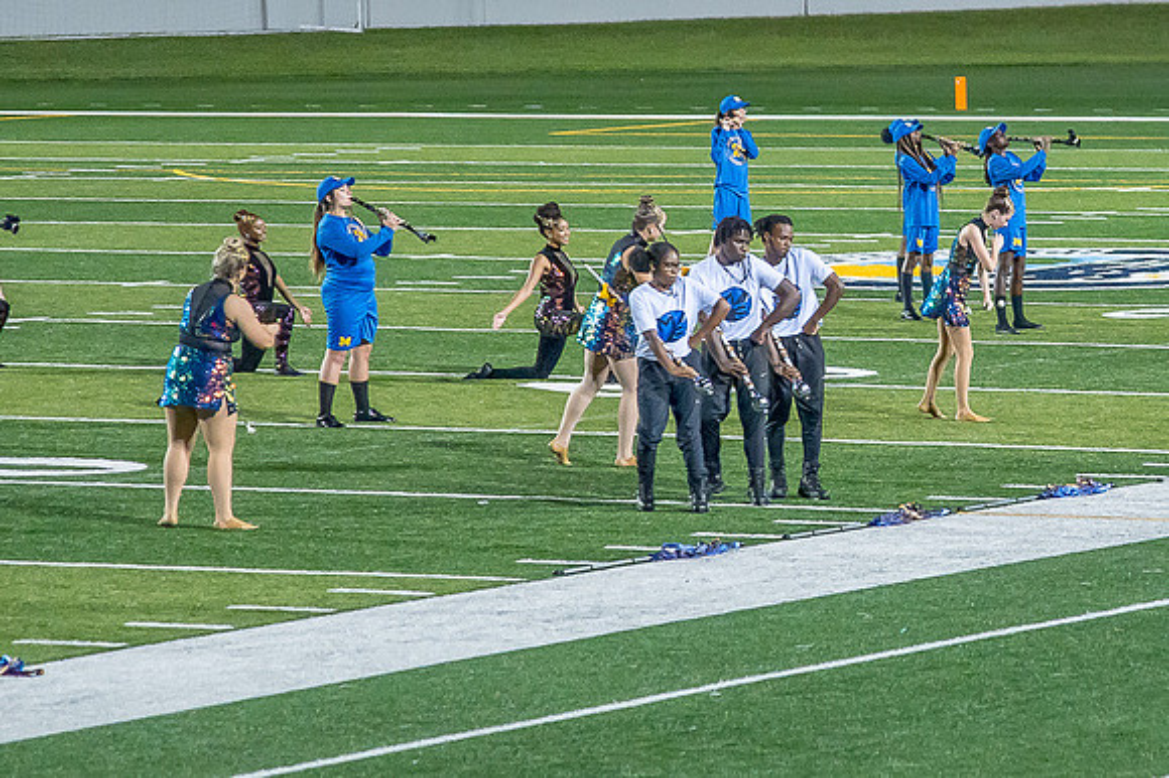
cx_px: 924
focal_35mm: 263
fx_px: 8545
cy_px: 241
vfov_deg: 5.2
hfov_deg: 7.8
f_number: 4
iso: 2000
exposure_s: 1/200
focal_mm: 120
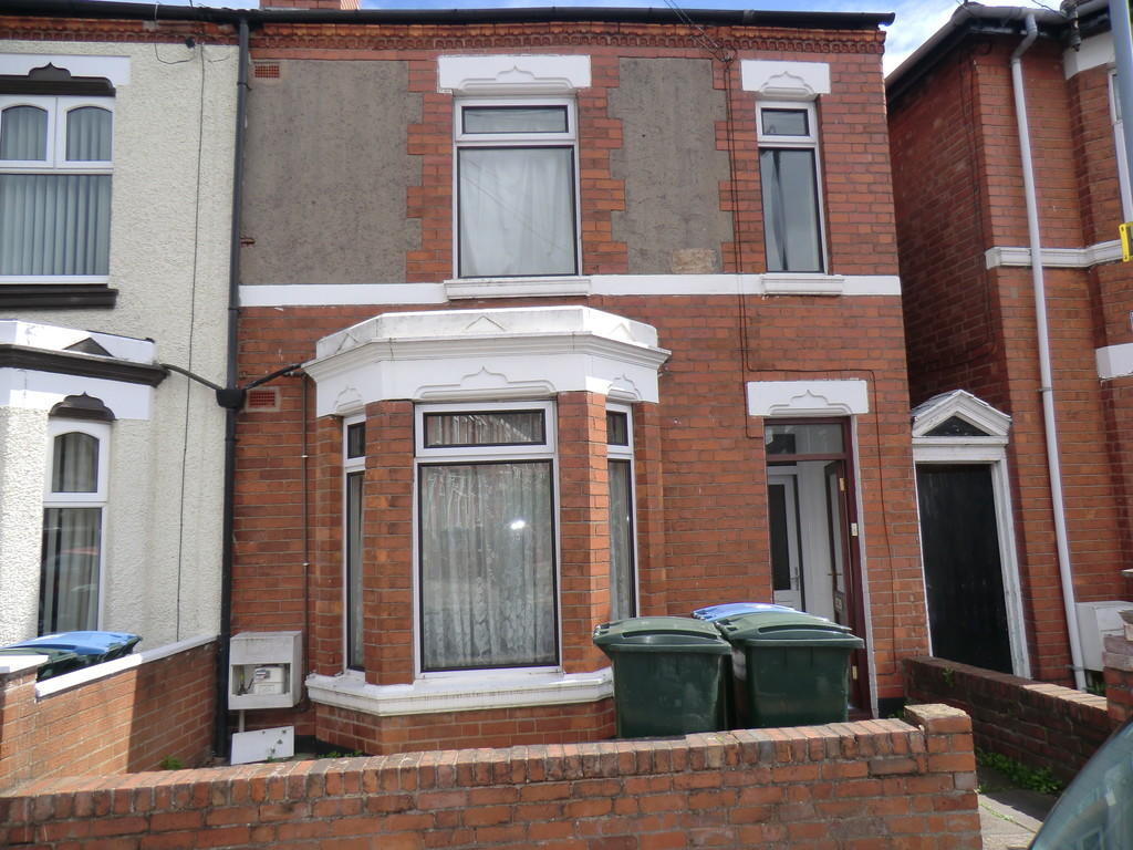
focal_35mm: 24
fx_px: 786
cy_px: 425
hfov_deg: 71.6
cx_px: 566
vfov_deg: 56.8
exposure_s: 1/640
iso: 64
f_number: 3.2
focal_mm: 4.3
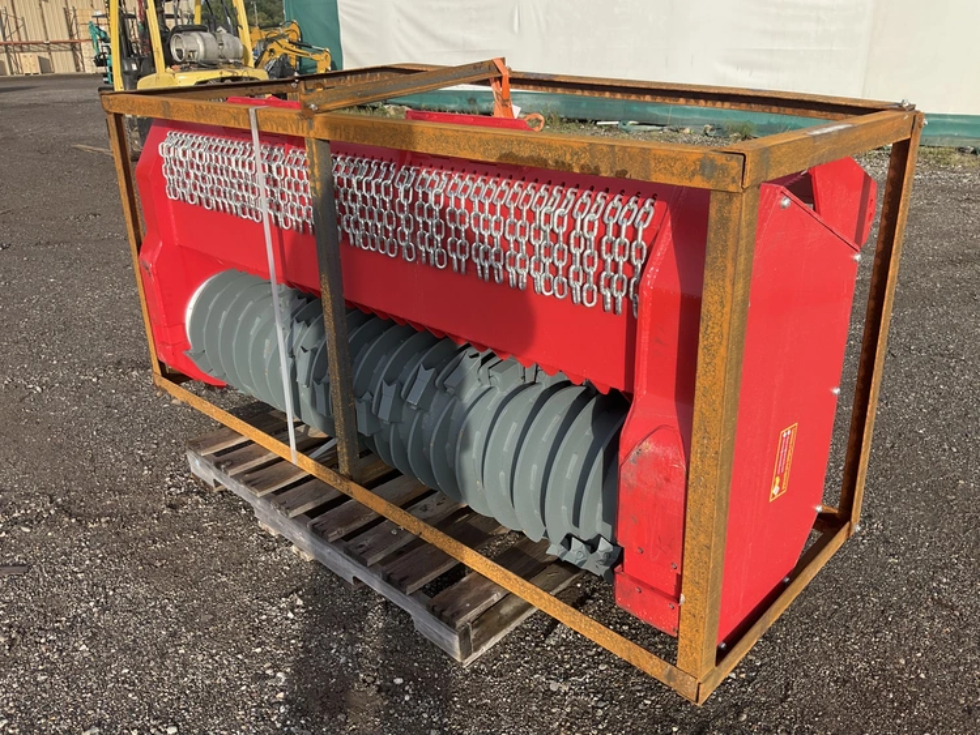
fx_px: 821
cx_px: 490
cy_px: 368
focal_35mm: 29
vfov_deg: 48.3
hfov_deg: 61.6
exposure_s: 1/700
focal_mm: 3
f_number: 1.8
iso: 25
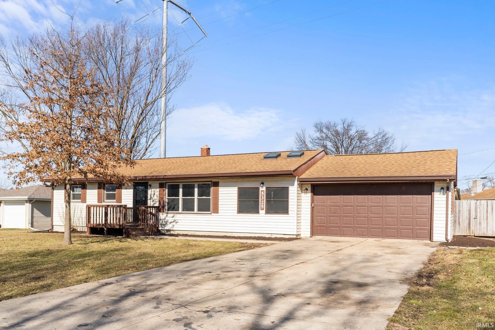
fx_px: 412
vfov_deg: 43.6
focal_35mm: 30
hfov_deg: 61.9
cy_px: 165
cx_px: 248
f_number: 5
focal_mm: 20
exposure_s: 1/4000
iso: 1000
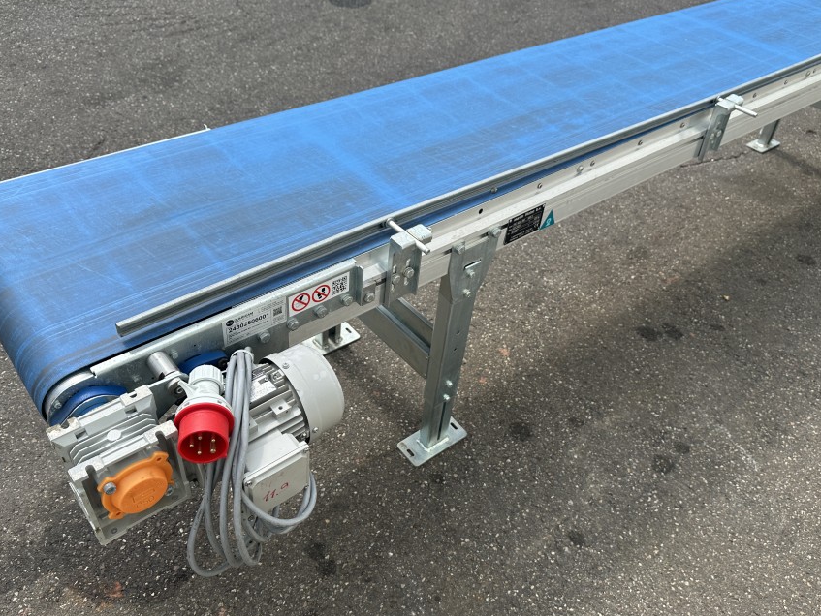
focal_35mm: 29
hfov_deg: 61.6
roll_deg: -8.3
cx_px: 411
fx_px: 688
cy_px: 318
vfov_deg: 48.3
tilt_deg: -42.6
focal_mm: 6.86
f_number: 1.78
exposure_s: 1/2591
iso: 80
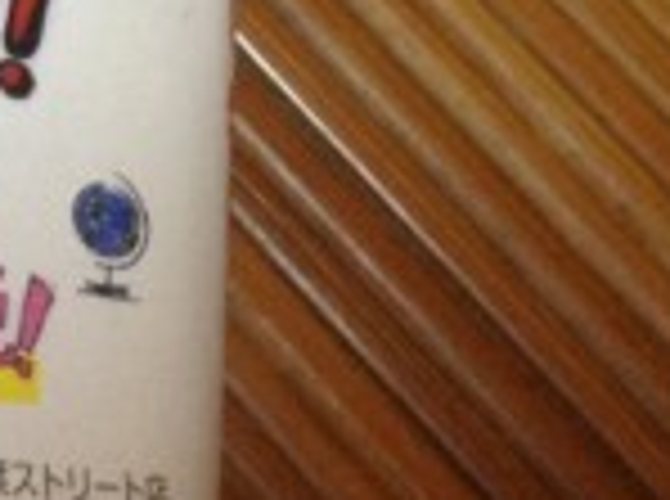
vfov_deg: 8.0
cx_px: -854
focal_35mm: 177
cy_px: -473
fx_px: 3418
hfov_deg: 10.0
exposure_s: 1/24
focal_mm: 3.3
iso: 80
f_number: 2.4
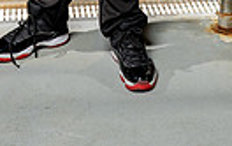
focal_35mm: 135
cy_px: -248
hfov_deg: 15.5
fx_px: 855
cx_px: 109
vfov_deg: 8.6
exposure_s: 1/250
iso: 640
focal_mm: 39
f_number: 6.3
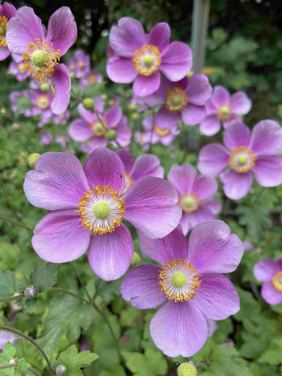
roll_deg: +1.8
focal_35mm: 26
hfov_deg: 53.1
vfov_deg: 67.3
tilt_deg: -28.1
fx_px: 282
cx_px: 141
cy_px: 188
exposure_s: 1/121
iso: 32
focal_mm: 4.2
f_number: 1.6
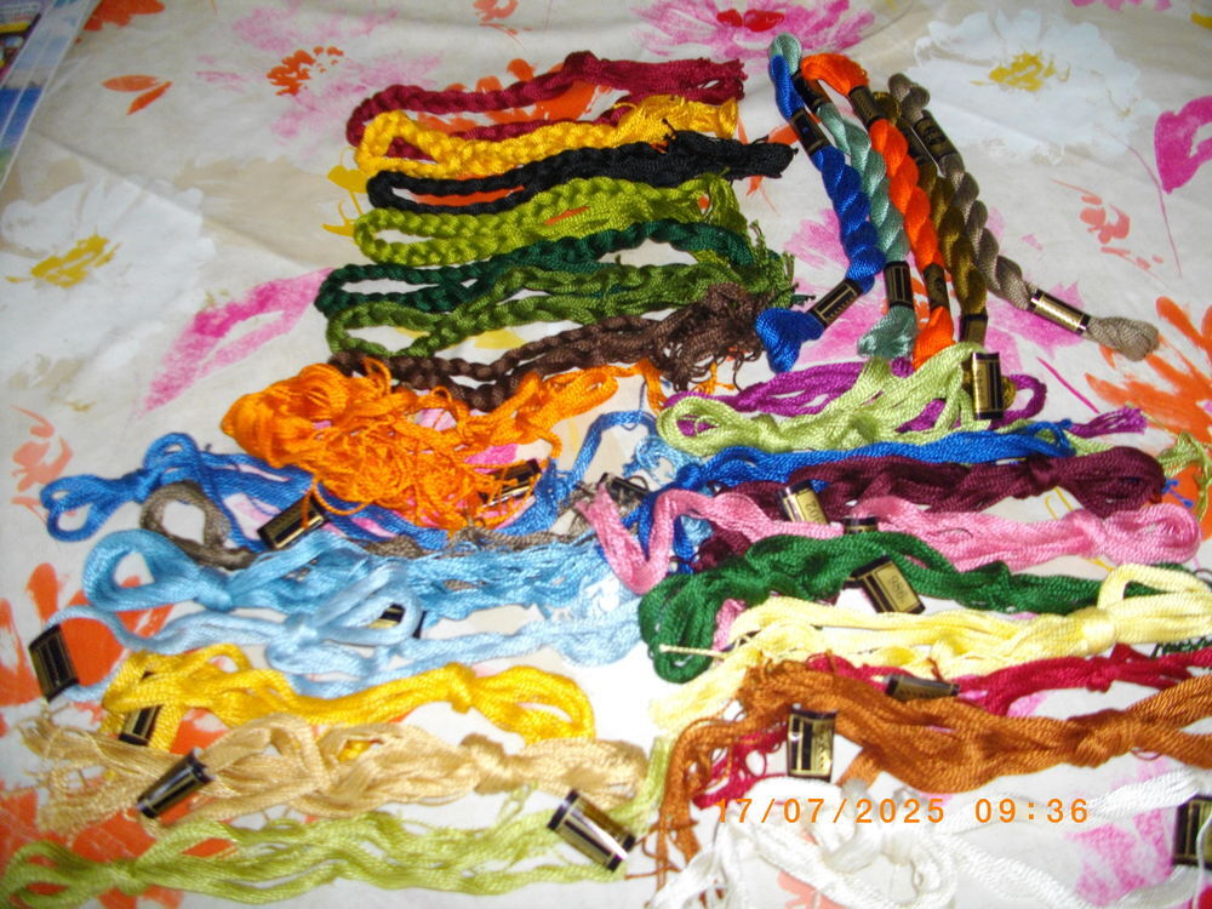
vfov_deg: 44.2
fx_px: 1120
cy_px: 454
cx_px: 606
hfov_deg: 56.8
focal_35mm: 32
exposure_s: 1/50
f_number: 2.9
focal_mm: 5.7
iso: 200
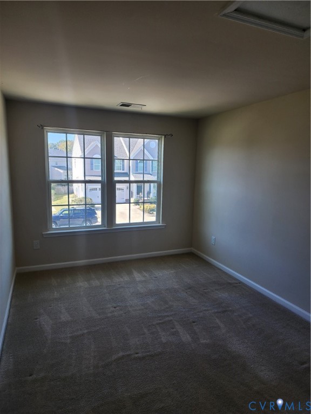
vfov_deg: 73.9
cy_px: 207
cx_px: 156
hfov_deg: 58.9
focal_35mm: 23
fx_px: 276
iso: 64
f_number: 1.8
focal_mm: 6.4
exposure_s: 1/180
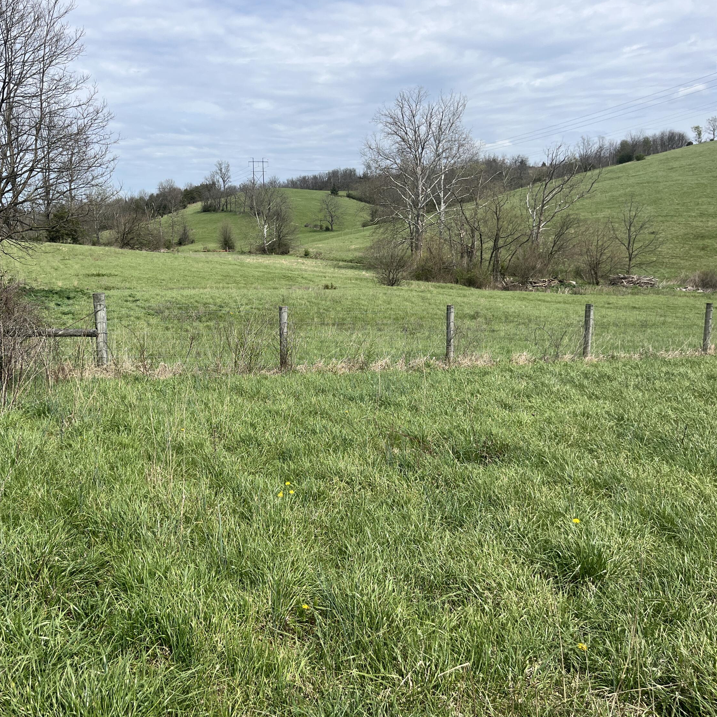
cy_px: 358
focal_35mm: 31
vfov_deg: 52.5
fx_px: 726
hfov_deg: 51.6
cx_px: 239
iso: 50
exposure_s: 1/4149
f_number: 1.6
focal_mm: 5.1
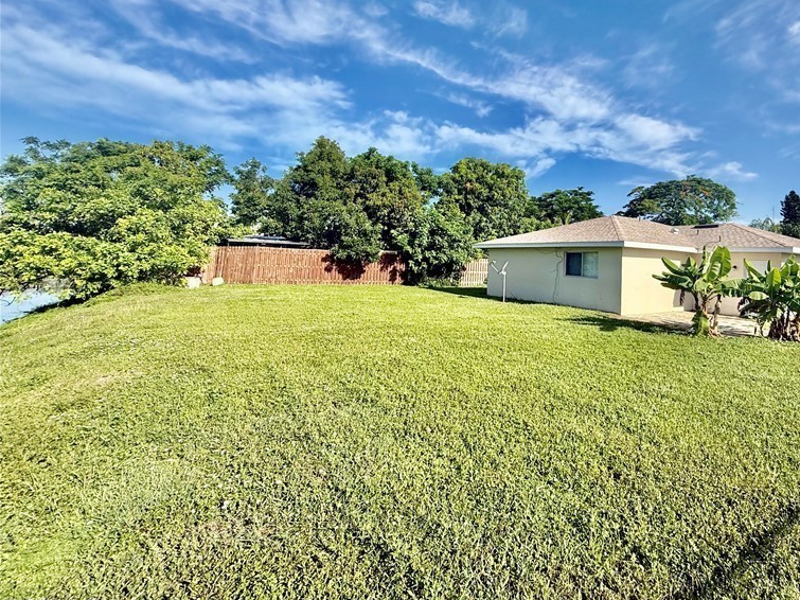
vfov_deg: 67.5
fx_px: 439
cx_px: 541
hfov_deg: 81.5
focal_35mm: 19
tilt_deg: +6.3
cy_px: 219
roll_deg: -1.8
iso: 50
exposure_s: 1/2024
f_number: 2.2
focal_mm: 2.22
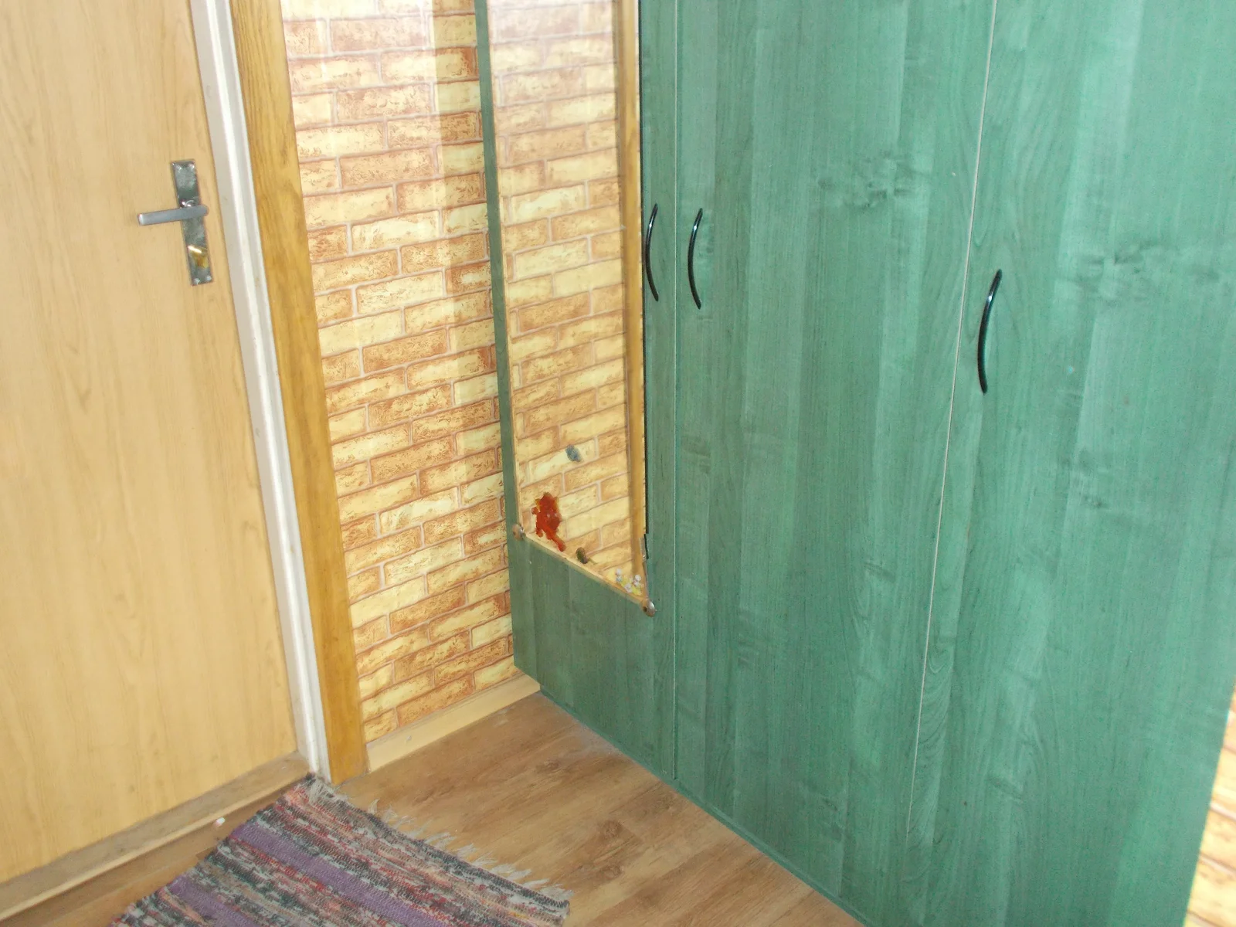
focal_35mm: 34
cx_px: 618
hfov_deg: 54.0
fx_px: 1214
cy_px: 464
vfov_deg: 41.8
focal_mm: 6
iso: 280
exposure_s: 1/25
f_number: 3.6
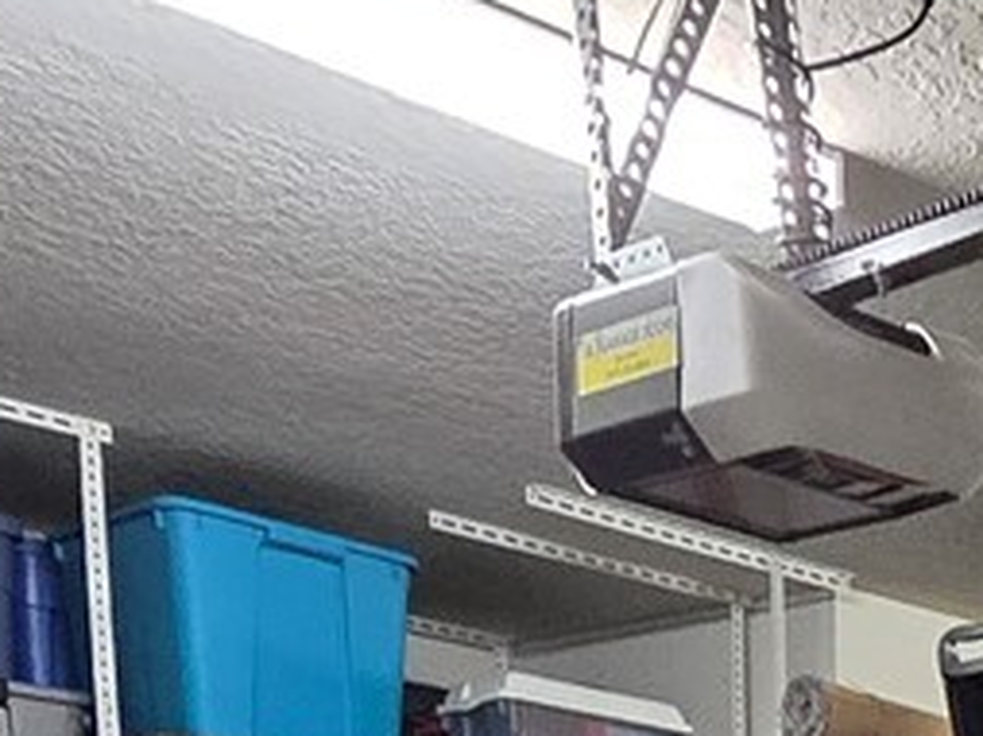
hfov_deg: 18.8
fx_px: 2326
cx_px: 1738
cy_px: 1786
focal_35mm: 82
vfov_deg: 13.2
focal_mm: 2.2
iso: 800
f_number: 2.2
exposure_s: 1/60
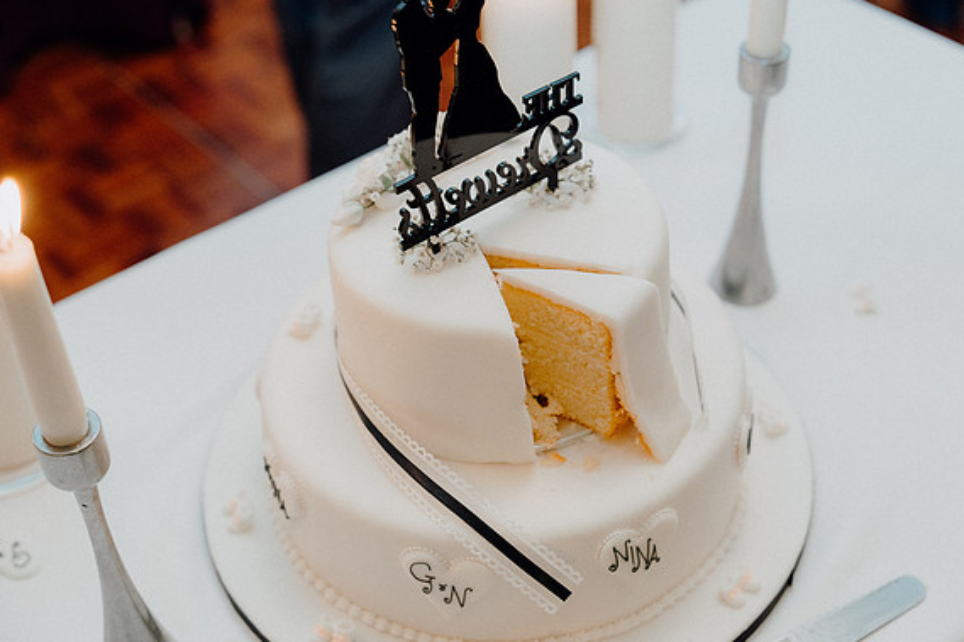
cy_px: 319
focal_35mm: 53
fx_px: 1419
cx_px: 483
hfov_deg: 37.5
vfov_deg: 25.5
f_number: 3.5
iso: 1600
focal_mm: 52
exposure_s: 1/160
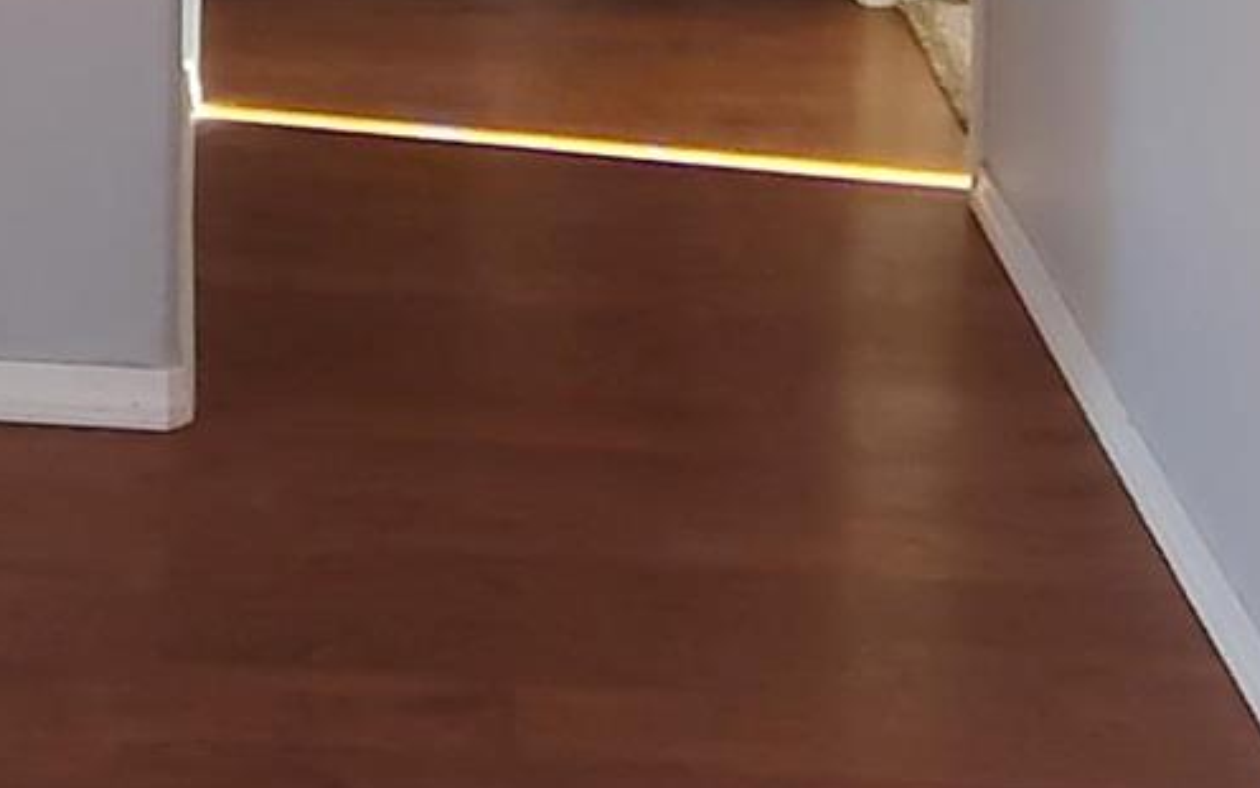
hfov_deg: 19.0
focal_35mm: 105
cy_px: -1093
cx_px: -135
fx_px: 3606
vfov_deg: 10.7
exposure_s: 1/60
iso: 293
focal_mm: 2.13
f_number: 2.2
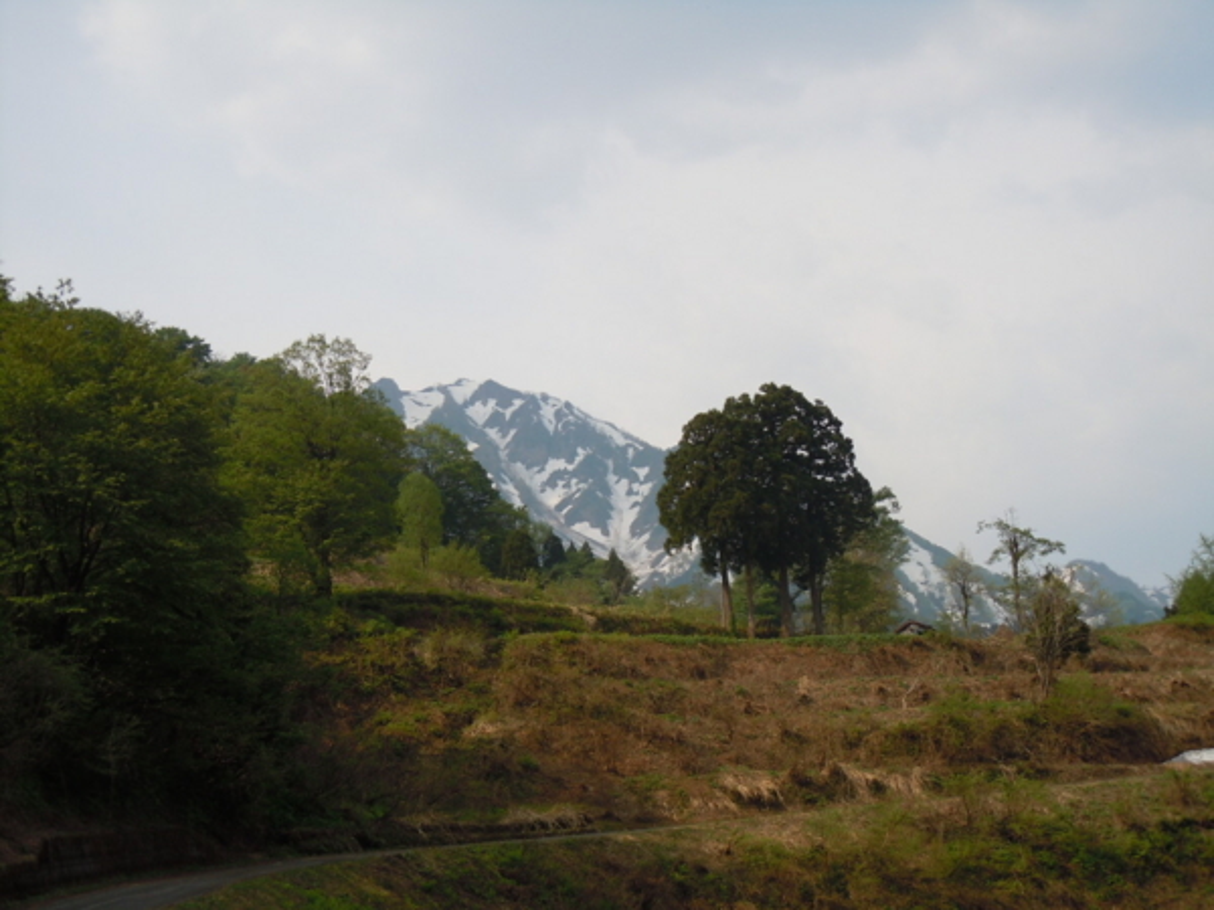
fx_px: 1824
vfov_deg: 28.0
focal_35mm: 52
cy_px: 455
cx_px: 607
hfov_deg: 36.8
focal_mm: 9.3
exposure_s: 1/1000
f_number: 3.9
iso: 100
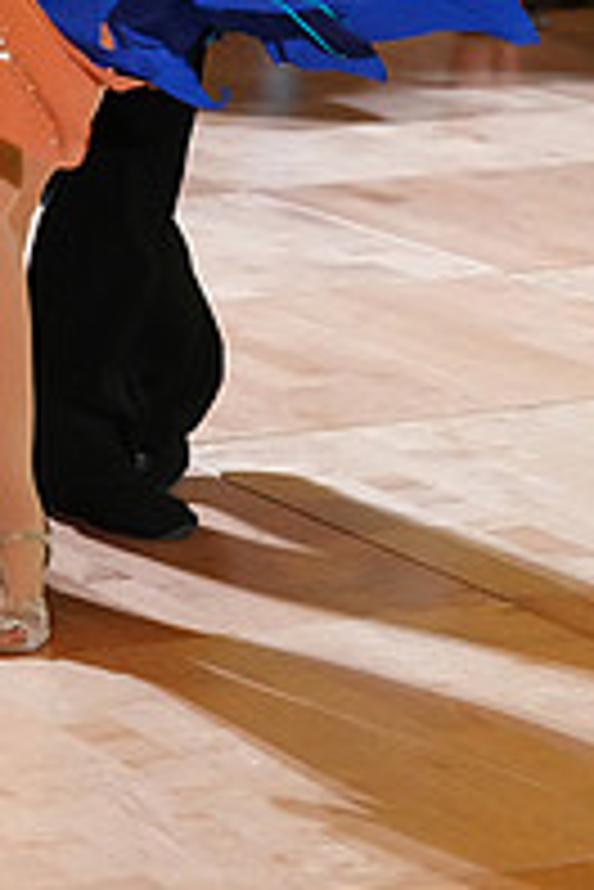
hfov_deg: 6.7
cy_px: -243
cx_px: 43
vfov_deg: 9.9
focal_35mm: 205
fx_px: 5073
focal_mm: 70
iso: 3200
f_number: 4
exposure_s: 1/320
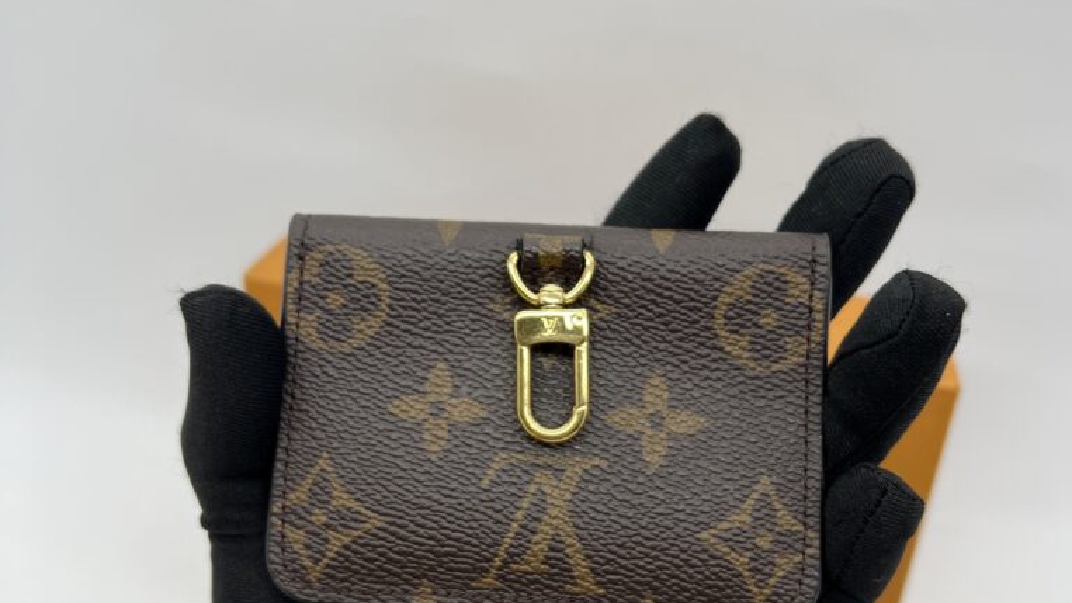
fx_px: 1080
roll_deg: -1.9
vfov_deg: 31.1
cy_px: 343
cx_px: 538
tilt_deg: -35.3
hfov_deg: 52.8
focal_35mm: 38
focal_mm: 5.7
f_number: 1.5
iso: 32
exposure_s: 1/100
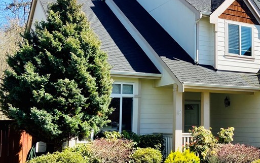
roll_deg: +0.0
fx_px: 390
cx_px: 229
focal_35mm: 55
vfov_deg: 23.6
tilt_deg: +5.3
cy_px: 85
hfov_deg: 35.0
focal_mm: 4.25
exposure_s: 1/1395
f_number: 1.8
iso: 32
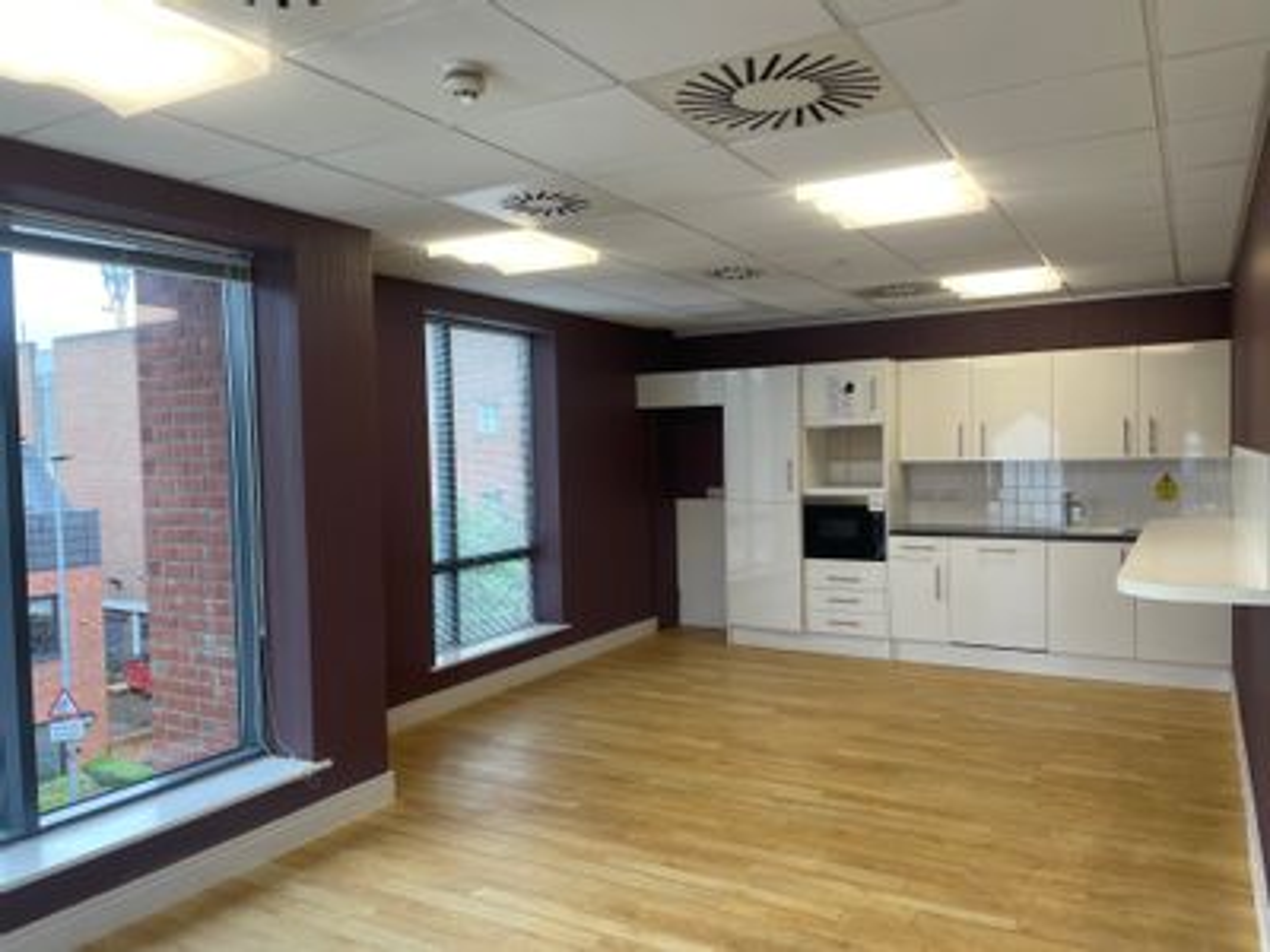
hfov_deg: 67.3
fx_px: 954
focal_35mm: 26
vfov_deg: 53.1
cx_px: 635
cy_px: 476
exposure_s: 1/100
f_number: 1.6
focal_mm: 4.2
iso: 50
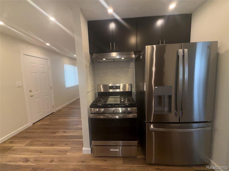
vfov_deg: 85.7
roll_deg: +2.4
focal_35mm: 14
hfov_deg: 102.1
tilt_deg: -5.9
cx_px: 114
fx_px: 93
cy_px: 86
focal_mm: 2.22
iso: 50
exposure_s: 1/122
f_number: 2.2
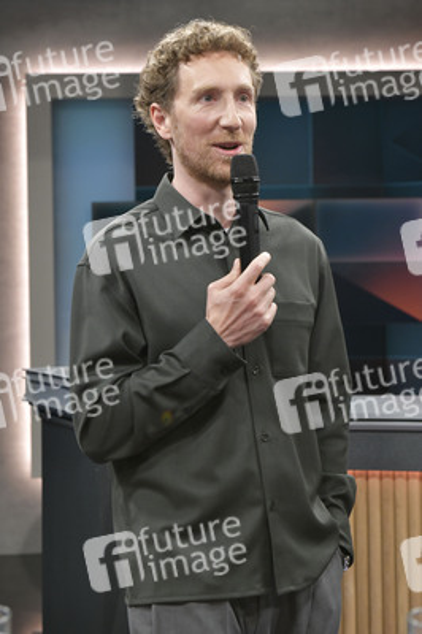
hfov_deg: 21.9
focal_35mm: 62
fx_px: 1092
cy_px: 317
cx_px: 211
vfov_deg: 32.4
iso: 2500
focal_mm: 62
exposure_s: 1/200
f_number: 5.6
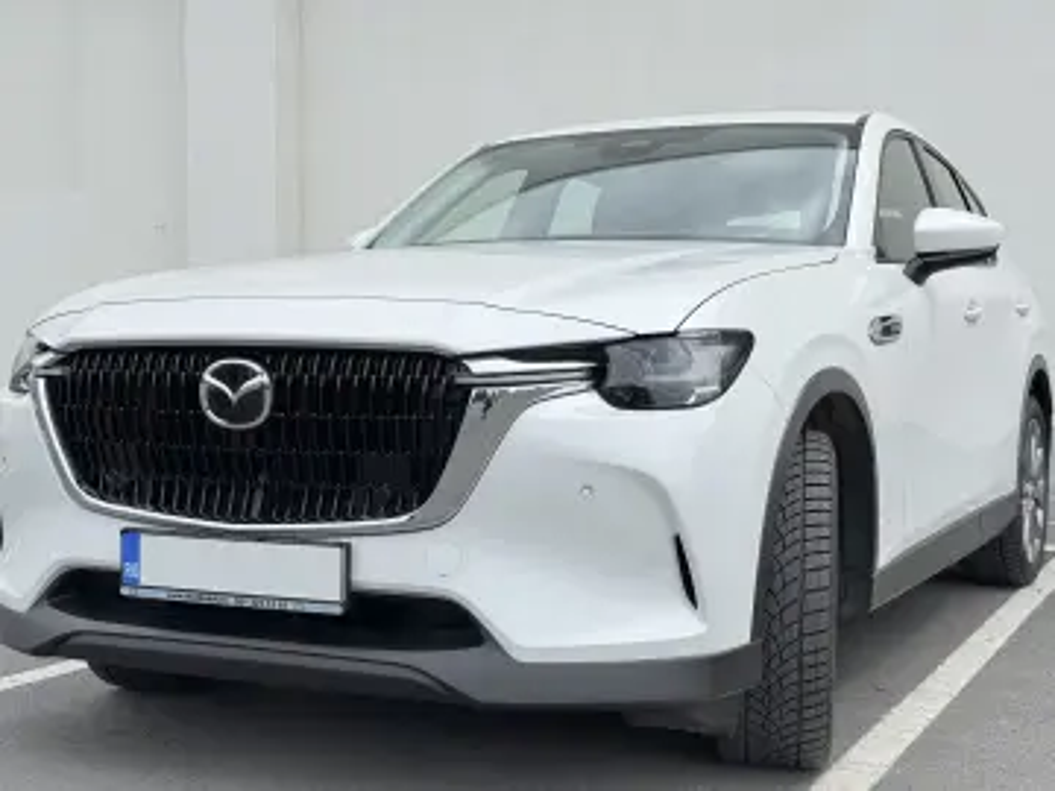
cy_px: 396
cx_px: 528
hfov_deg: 39.7
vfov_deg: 30.3
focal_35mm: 48
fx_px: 1463
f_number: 1.78
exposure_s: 1/4878
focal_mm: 6.76
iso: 80
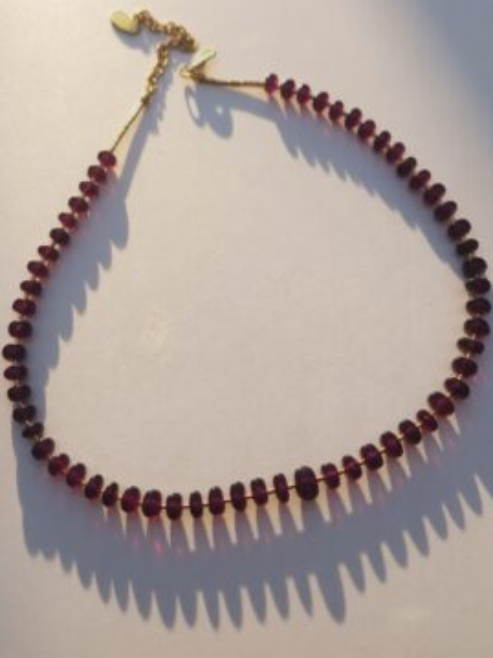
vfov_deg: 61.5
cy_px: 295
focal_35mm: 29
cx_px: 238
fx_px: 551
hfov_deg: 48.2
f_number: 1.6
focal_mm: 5.1
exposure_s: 1/742
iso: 50
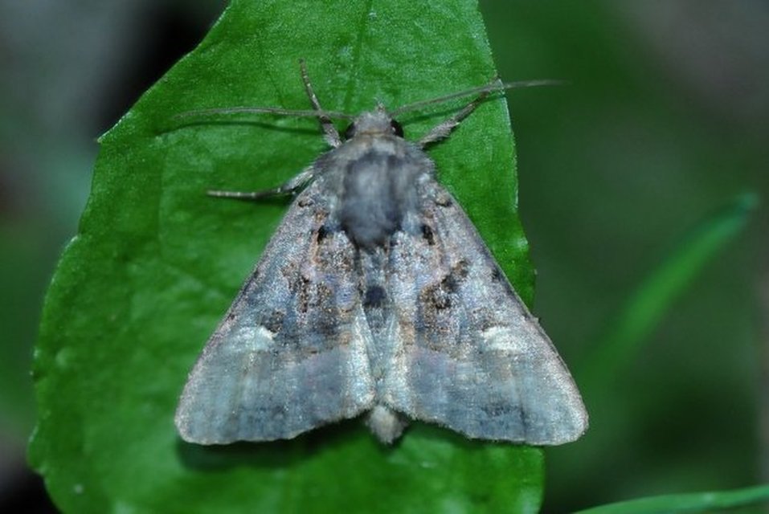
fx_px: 3367
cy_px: 257
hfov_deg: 13.0
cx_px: 384
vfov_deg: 8.7
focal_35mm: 158
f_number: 6.3
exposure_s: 1/30
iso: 800
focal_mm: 105
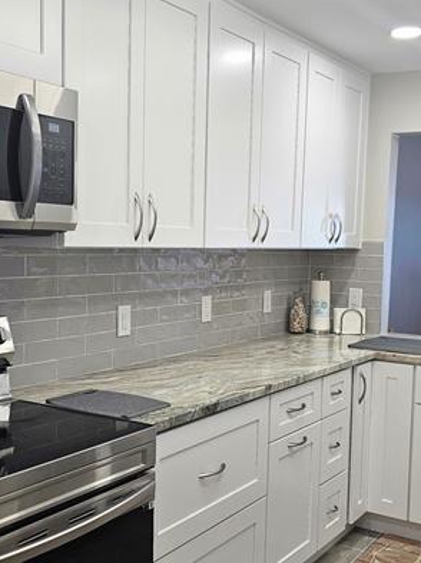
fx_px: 731
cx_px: 196
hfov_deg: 32.1
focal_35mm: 45
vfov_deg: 42.1
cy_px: 311
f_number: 1.7
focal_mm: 6.3
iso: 80
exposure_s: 1/120
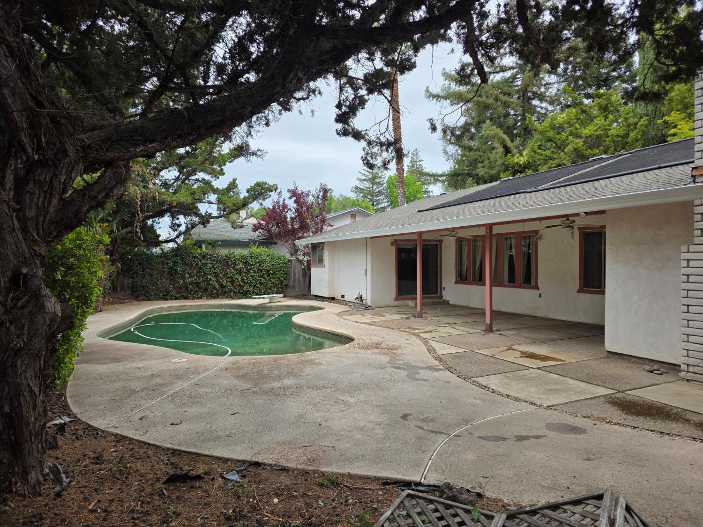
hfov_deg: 73.9
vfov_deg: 58.9
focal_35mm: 23
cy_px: 264
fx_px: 467
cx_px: 352
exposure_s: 1/2723
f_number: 1.7
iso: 80
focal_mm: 6.3
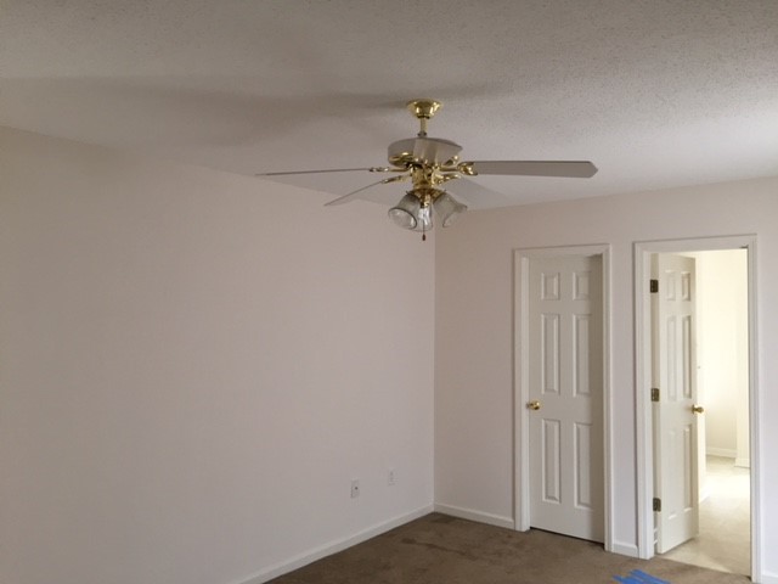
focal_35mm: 29
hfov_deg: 61.7
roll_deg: -0.6
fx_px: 652
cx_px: 389
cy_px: 292
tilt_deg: +2.4
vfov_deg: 48.2
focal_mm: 4.15
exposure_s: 1/30
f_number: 2.2
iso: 80
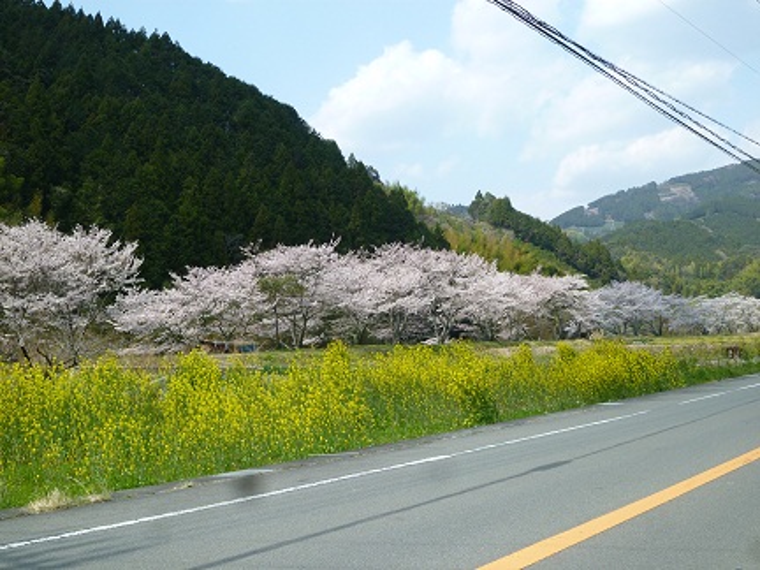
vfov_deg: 33.6
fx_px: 944
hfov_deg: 43.9
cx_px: 380
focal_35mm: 43
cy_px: 285
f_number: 4
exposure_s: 1/400
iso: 80
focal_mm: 7.7
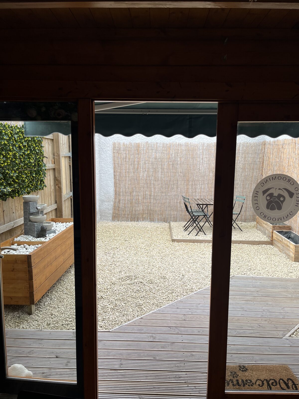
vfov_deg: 67.3
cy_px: 200
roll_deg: +1.1
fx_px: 299
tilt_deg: -8.0
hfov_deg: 53.1
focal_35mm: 26
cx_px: 150
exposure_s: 1/761
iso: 50
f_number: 1.6
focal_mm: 5.1
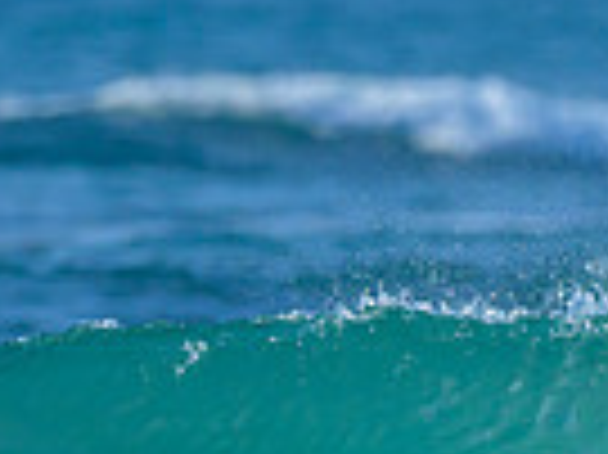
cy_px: 424
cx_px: 577
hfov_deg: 0.4
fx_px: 79916
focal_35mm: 4554
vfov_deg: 0.3
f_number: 6.3
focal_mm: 800
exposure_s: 1/2000
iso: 280
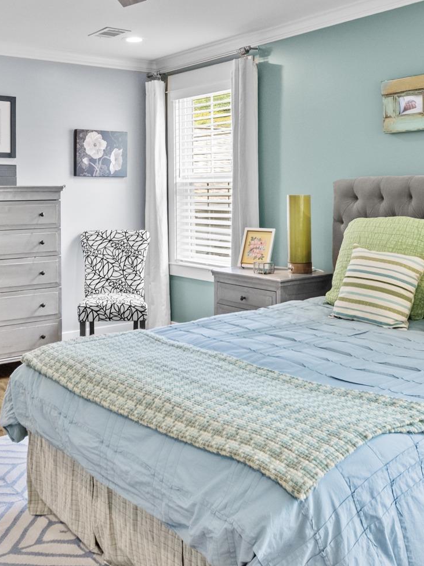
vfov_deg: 49.9
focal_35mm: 37
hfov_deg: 38.5
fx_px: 604
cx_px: 175
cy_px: 232
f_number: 7.1
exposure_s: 1/1.25
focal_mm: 10
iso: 400
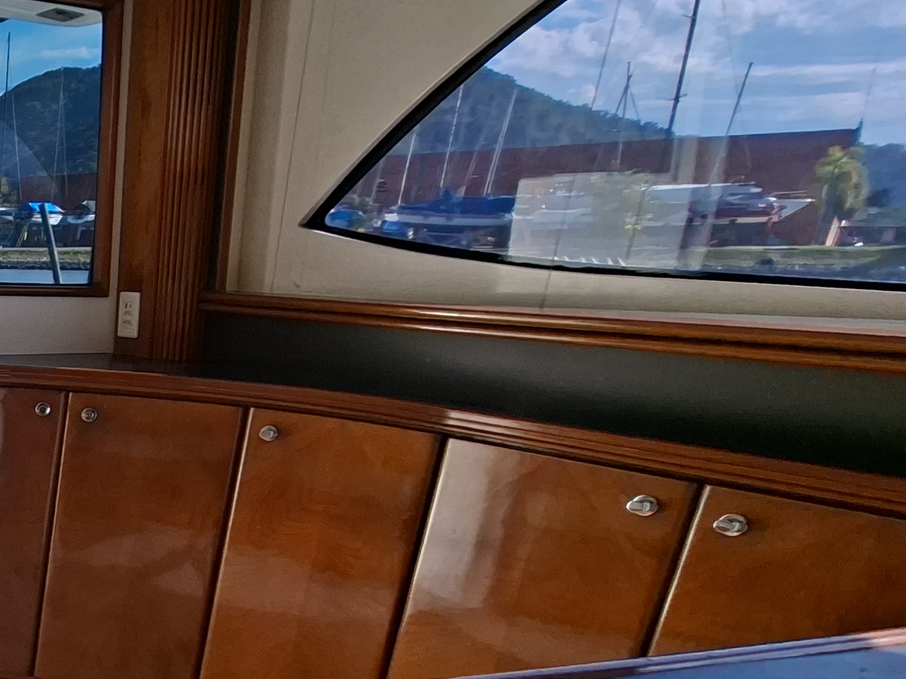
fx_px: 916
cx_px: -298
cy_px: 586
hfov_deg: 34.7
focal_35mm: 35
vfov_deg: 38.4
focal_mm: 1.74
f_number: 2.2
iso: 40
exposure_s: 1/140
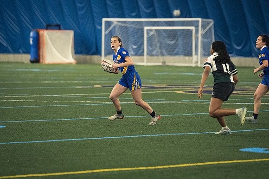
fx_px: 1904
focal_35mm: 255
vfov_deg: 5.4
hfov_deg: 8.1
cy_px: 90
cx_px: 134
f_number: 2.8
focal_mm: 170
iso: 8000
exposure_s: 1/500
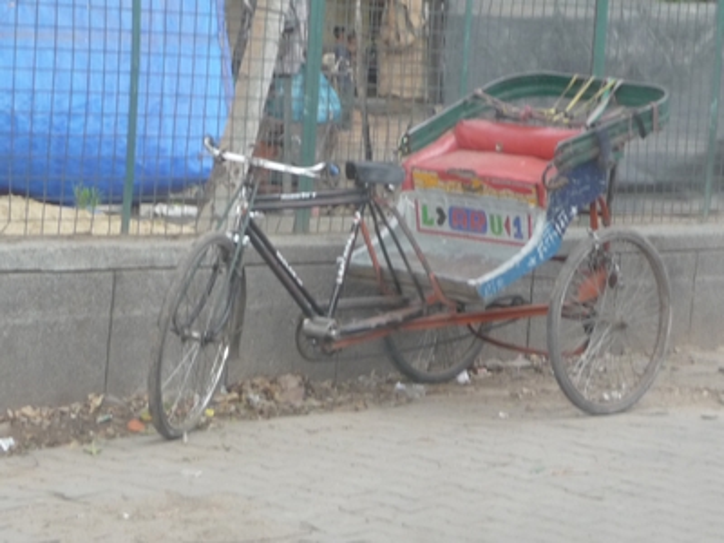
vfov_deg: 11.5
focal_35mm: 129
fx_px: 2698
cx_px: 362
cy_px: 272
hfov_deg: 15.3
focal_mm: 13.1
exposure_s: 1/40
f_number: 4.6
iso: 160
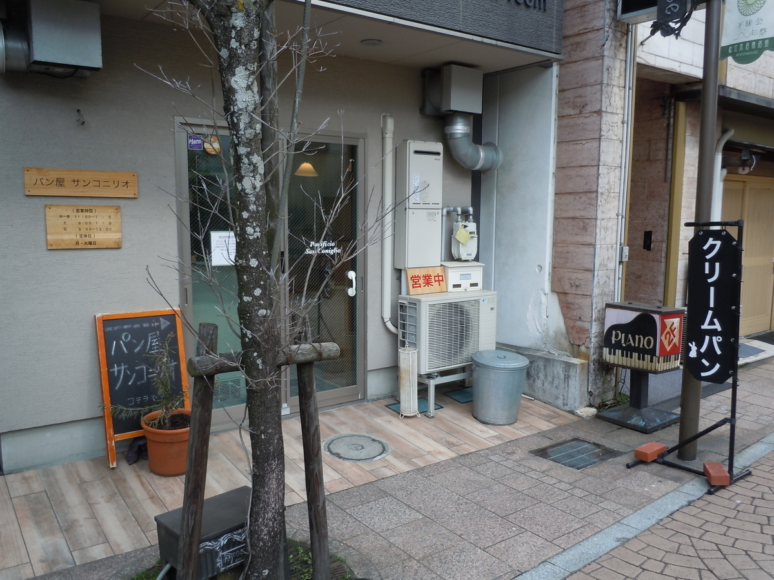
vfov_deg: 49.7
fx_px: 626
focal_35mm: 28
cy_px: 290
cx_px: 387
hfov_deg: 63.4
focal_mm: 5
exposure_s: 1/125
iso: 100
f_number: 3.7
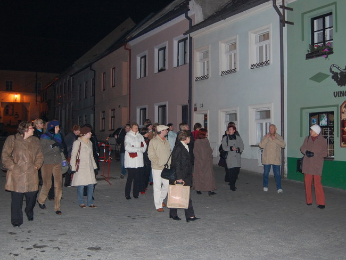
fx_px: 390
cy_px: 129
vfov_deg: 36.8
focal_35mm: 39
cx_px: 177
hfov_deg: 47.8
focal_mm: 22
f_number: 3.8
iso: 720
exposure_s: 1/60
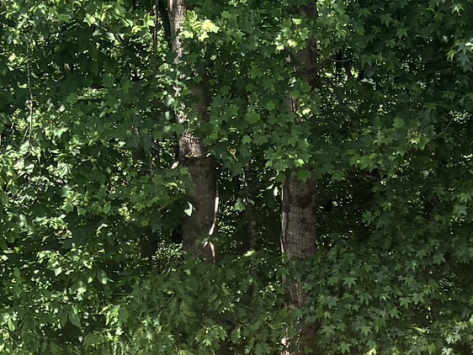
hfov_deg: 13.8
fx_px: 1941
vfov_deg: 10.2
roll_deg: -0.3
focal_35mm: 142
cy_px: 505
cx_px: 423
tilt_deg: -23.4
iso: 50
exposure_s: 1/1064
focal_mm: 5.96
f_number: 1.6
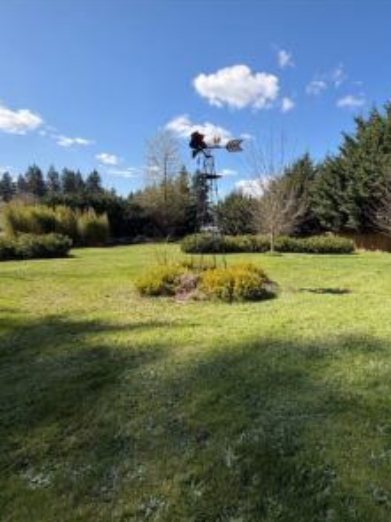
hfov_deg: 67.1
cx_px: 255
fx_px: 286
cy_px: 262
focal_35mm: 19
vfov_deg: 84.7
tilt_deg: -5.2
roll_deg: +0.2
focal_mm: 2.22
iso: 40
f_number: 2.2
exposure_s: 1/770
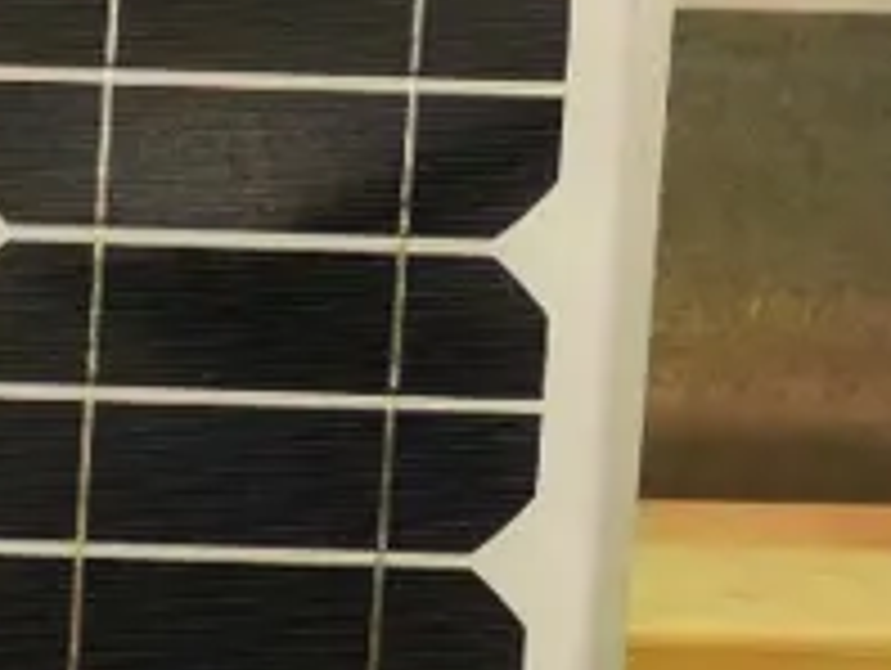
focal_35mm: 155
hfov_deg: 11.0
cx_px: -1166
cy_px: 106
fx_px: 3994
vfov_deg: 9.6
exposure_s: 1/250
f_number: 3.7
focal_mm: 15
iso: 3200
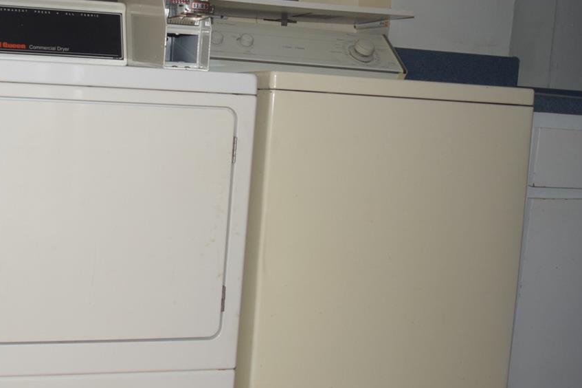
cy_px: 185
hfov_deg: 37.5
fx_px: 824
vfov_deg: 26.5
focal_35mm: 51
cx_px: 117
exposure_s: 1/5
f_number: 3.5
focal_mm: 18
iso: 800
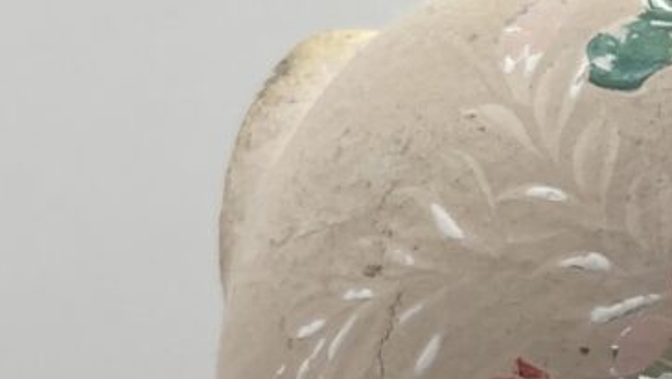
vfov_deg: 6.8
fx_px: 3049
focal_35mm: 171
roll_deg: -1.2
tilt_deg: -9.4
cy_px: 839
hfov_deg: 11.9
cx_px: 1062
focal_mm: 3.99
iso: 20
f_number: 1.8
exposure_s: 1/261
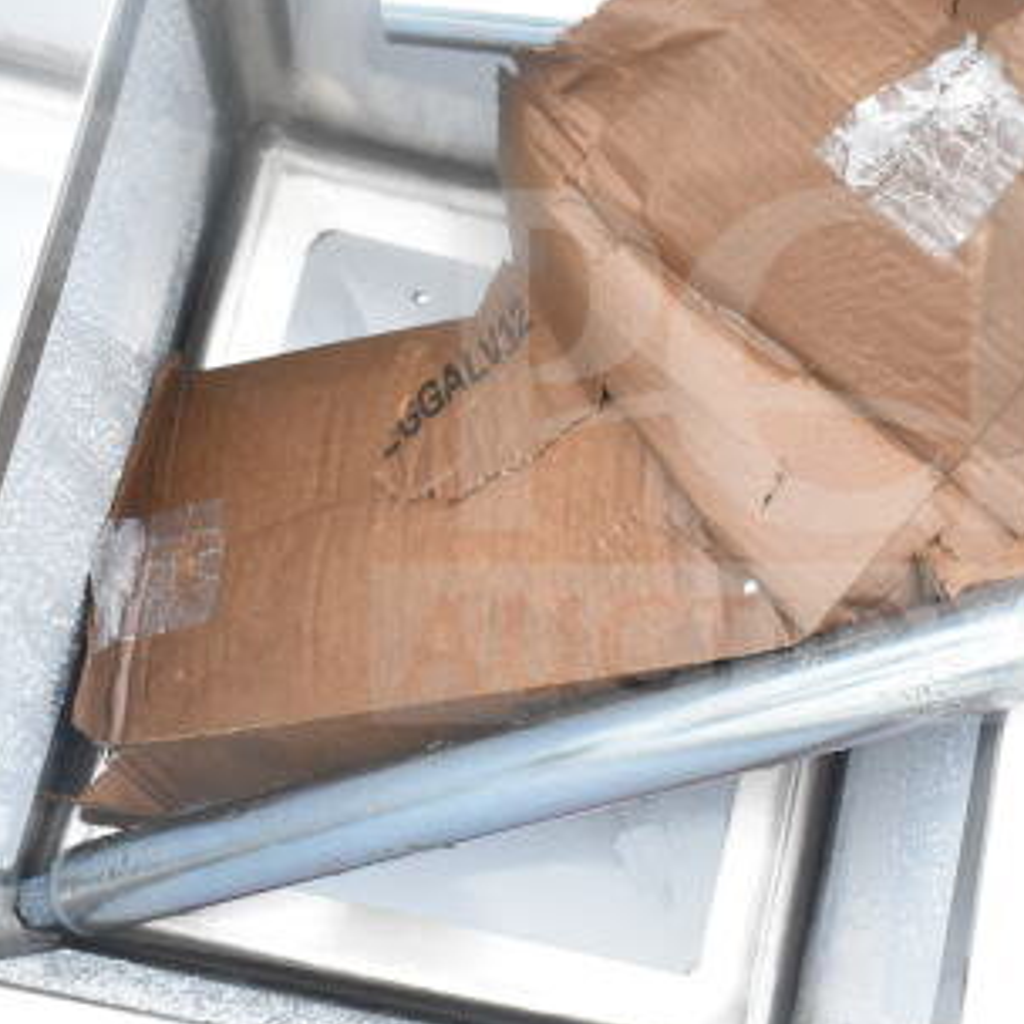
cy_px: 456
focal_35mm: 59
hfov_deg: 28.8
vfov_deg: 29.1
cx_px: 748
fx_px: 1970
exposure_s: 1/400
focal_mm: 23
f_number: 10
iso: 1600
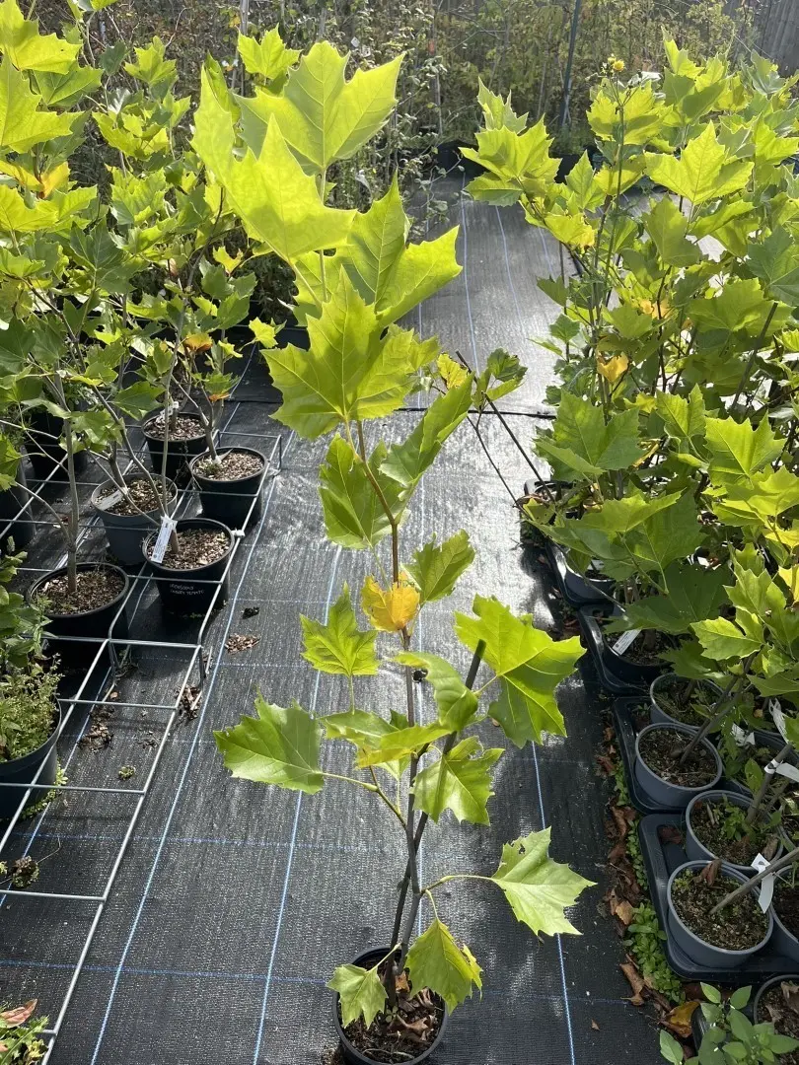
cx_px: 400
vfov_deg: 67.3
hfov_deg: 53.1
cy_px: 532
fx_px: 800
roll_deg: -0.5
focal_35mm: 26
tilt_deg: -36.6
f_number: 1.6
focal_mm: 5.1
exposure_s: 1/943
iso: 50
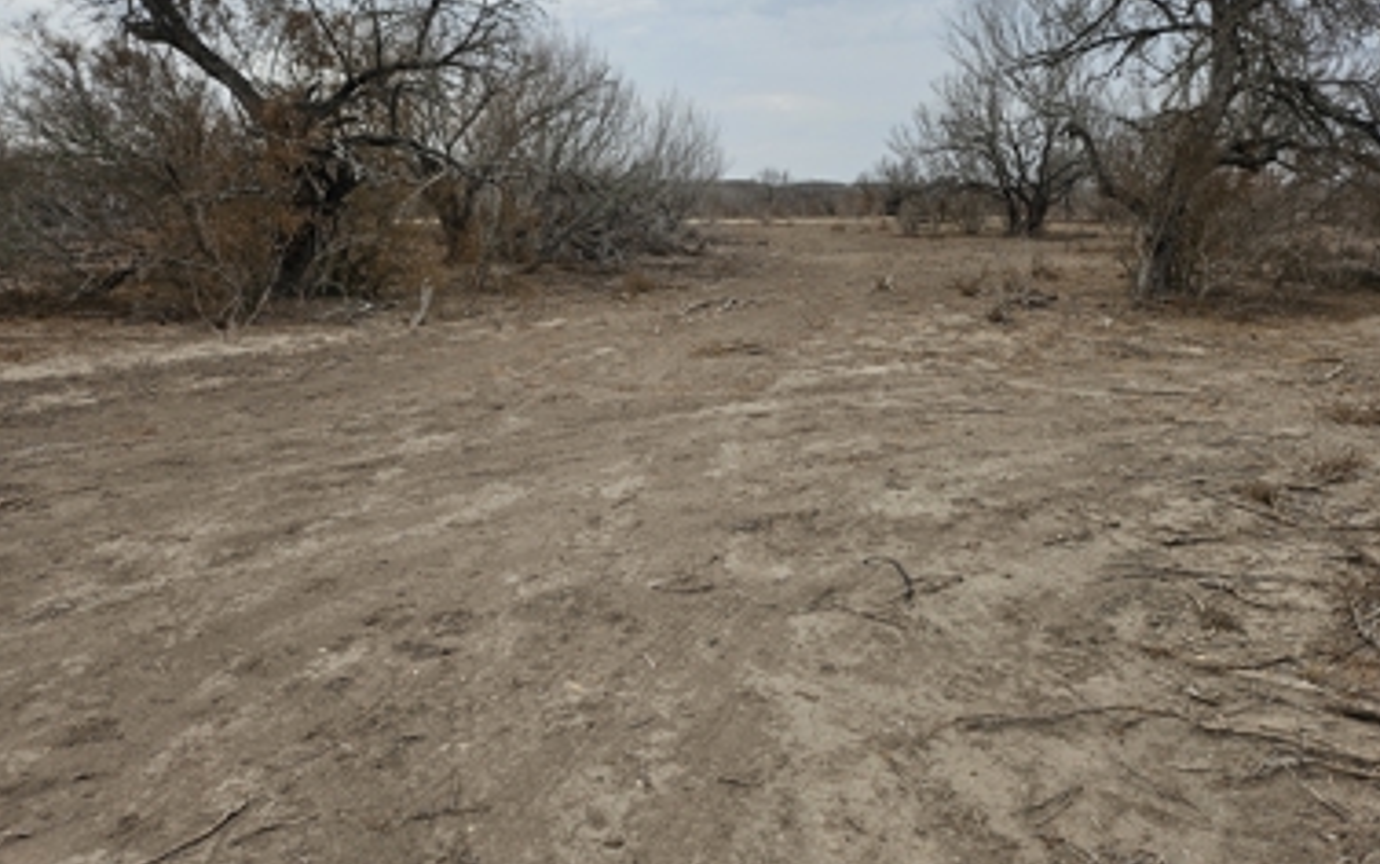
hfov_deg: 68.3
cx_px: 721
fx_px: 1016
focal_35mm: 27
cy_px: 370
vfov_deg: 45.9
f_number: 1.8
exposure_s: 1/1102
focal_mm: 5
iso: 50
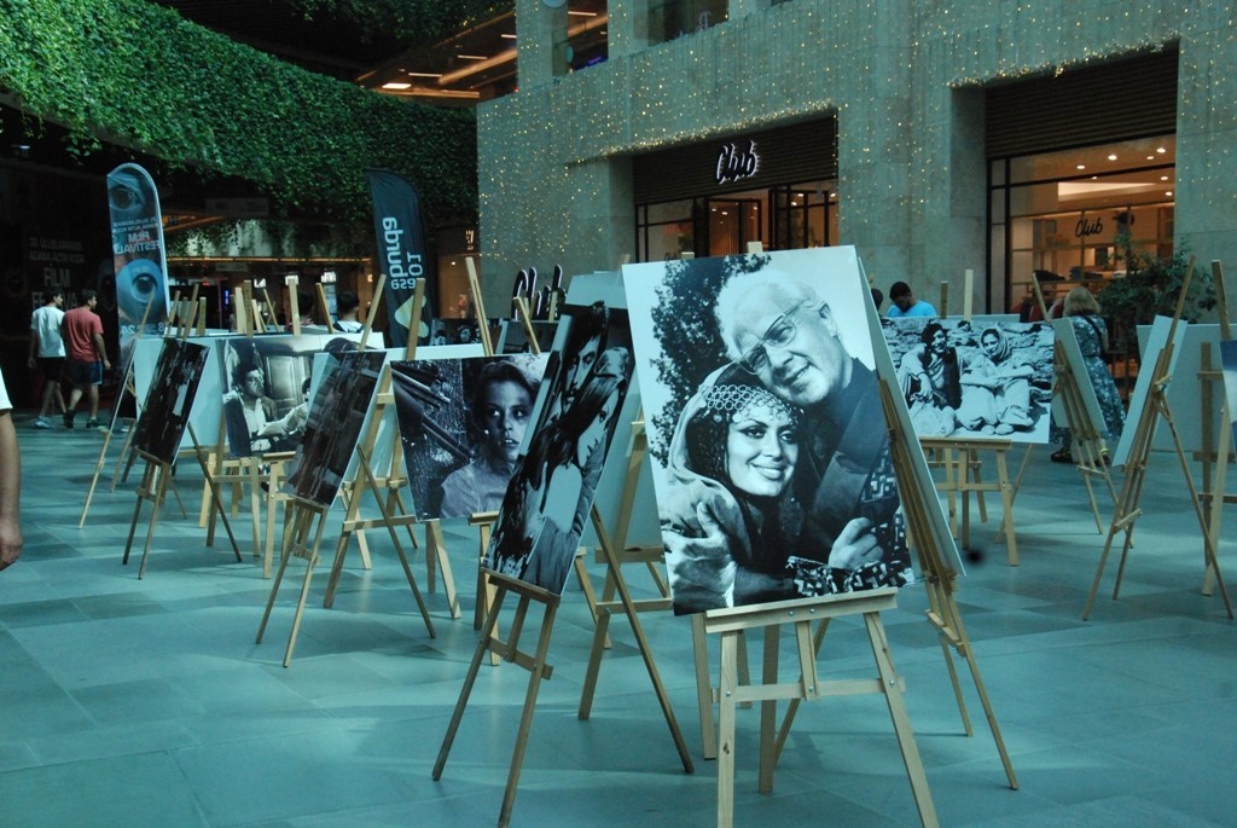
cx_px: 618
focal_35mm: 48
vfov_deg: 28.1
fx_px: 1651
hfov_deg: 41.1
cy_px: 414
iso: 1600
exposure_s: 1/200
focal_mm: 32
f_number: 7.1
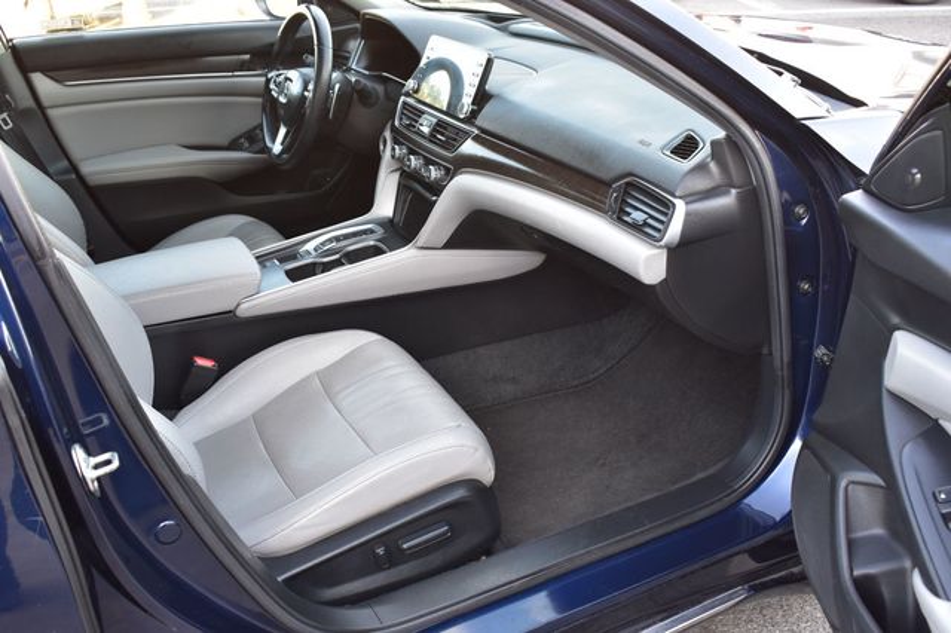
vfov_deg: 38.3
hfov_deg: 55.1
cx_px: 476
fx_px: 911
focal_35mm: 34
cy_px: 316
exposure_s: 1/40
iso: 400
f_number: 7.1
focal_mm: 23
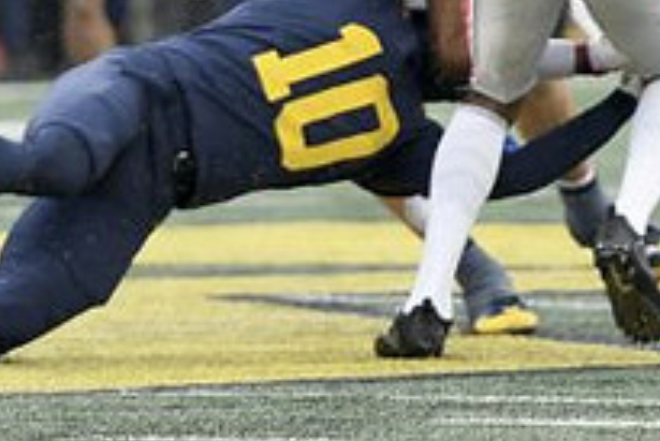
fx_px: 15539
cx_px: 364
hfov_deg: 2.4
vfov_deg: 1.6
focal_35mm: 847
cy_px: -87
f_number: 2.8
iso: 800
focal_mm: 200
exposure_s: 1/1000
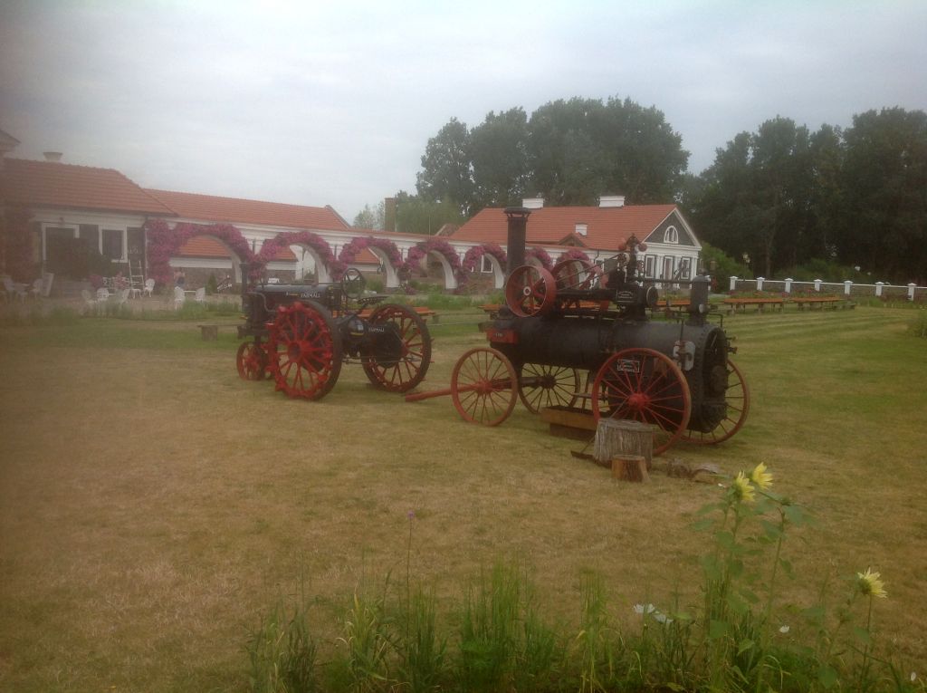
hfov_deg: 52.7
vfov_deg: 40.6
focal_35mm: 35
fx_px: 936
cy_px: 346
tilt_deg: -4.1
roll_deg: -2.5
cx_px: 464
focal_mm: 4.28
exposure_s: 1/1513
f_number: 2.4
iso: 50
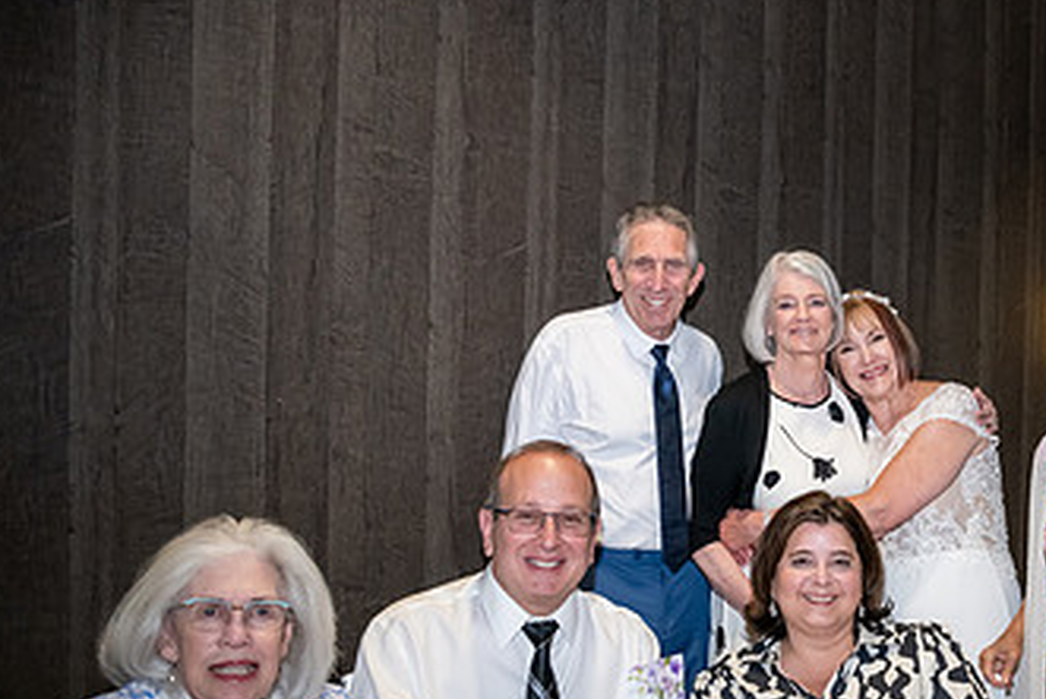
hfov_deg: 44.1
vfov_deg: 31.5
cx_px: 844
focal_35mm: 42
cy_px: 492
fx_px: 1221
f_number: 4
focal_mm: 24
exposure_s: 1/320
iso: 2500
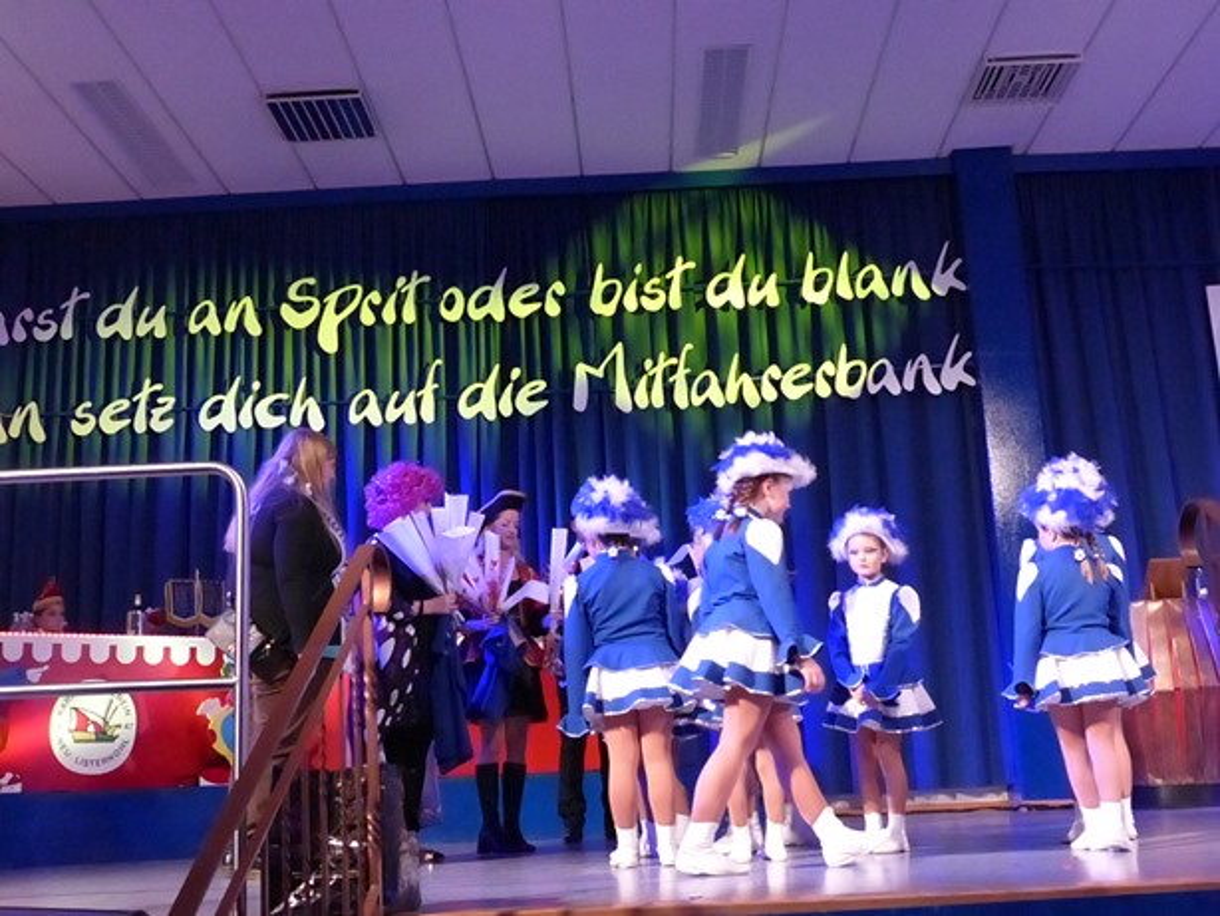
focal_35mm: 40
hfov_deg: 46.8
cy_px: 458
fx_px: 1410
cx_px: 610
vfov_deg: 36.0
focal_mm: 7.1
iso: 1600
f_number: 4
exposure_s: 1/160
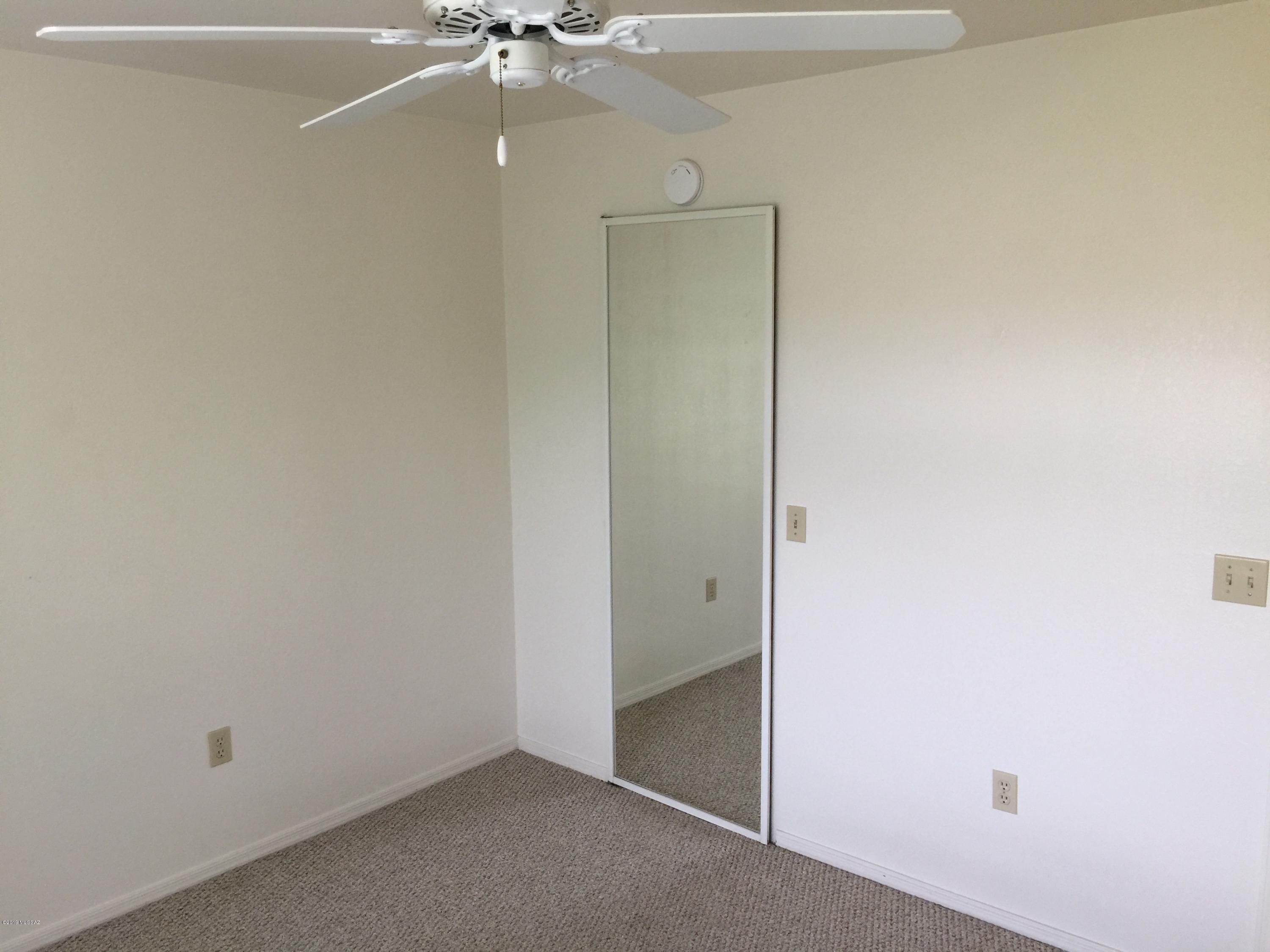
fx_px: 1064
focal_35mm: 29
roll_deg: +0.1
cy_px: 476
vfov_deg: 48.2
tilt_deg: -8.3
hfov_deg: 61.7
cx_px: 635
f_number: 2.2
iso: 40
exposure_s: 1/30
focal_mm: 4.15
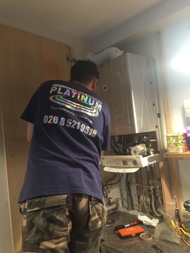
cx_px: 95
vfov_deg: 61.7
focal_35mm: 29
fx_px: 212
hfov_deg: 48.2
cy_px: 126
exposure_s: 1/10
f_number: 2.2
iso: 125
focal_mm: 4.15
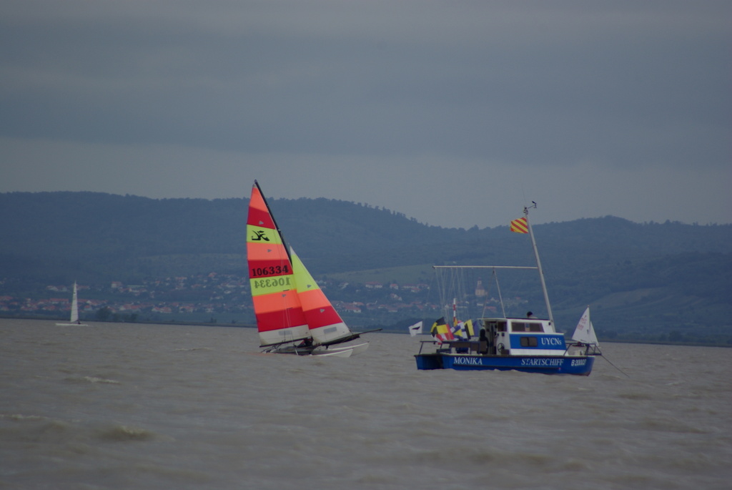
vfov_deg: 3.1
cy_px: 245
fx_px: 9159
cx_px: 366
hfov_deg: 4.6
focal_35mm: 450
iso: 100
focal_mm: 300
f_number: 6.3
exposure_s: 1/250
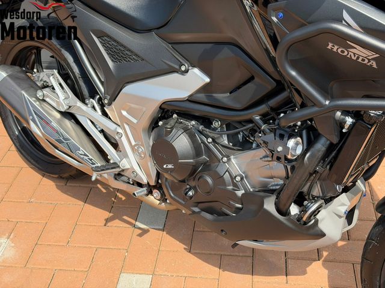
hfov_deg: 39.7
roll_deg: +0.4
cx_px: 192
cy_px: 144
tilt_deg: -36.5
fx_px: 534
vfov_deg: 30.3
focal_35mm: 48
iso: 64
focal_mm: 6.76
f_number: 1.78
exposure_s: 1/1715
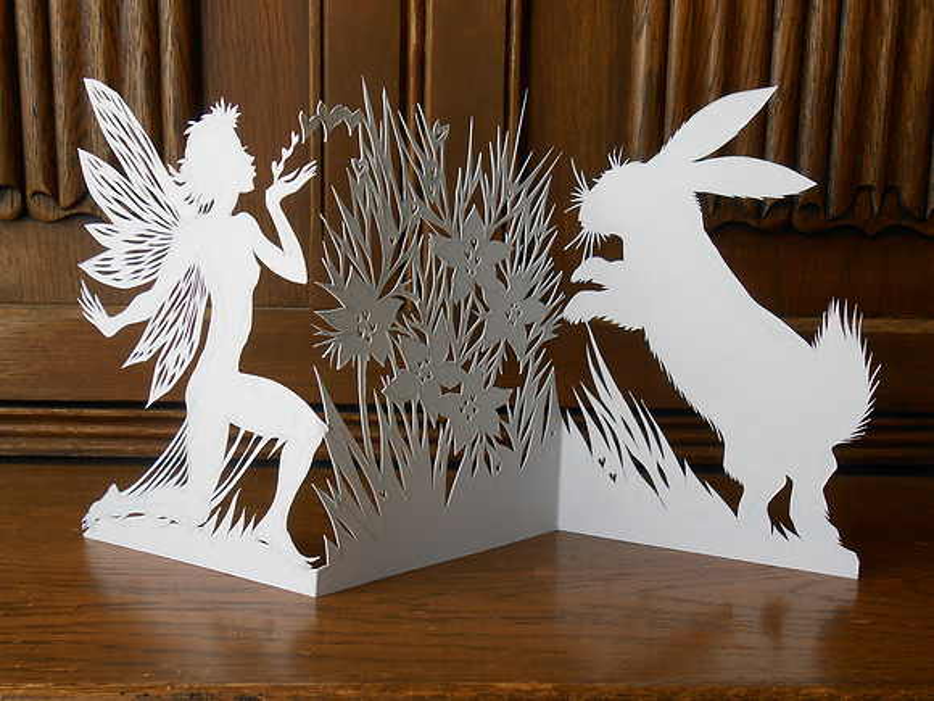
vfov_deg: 46.8
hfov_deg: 60.0
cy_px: 350
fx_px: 809
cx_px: 467
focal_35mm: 30
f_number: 3.8
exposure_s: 1/40
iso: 80
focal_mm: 5.3
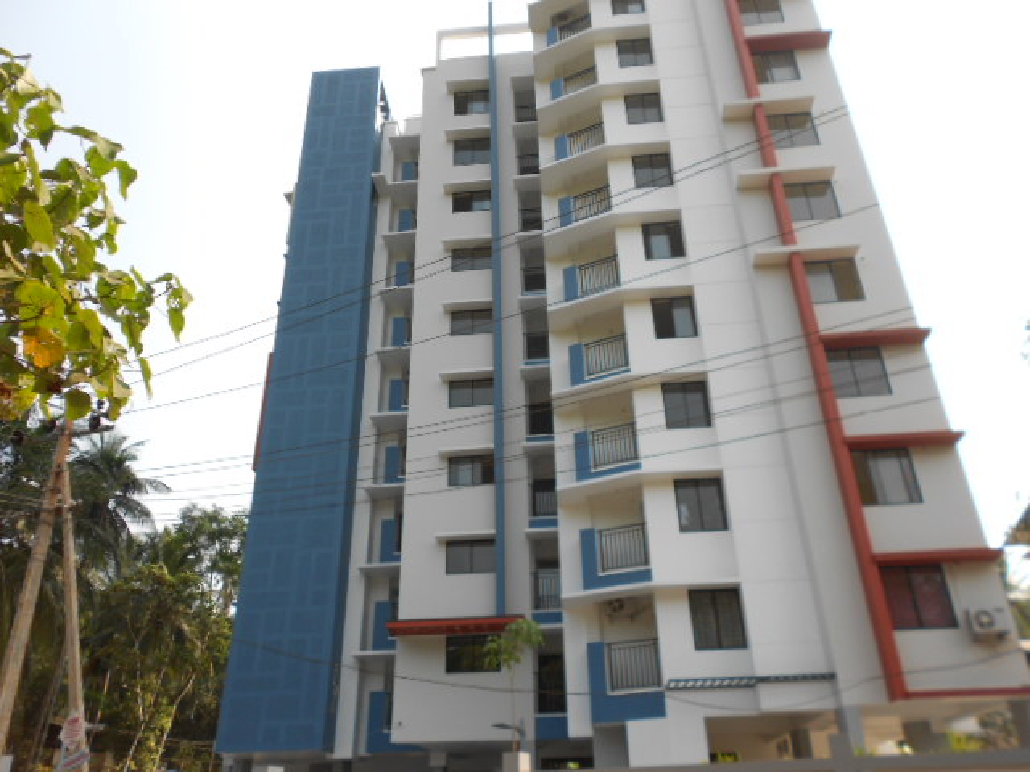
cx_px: 515
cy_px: 386
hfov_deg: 67.3
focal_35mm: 26
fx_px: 774
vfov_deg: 53.1
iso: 80
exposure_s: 1/500
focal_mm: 4.6
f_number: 3.2
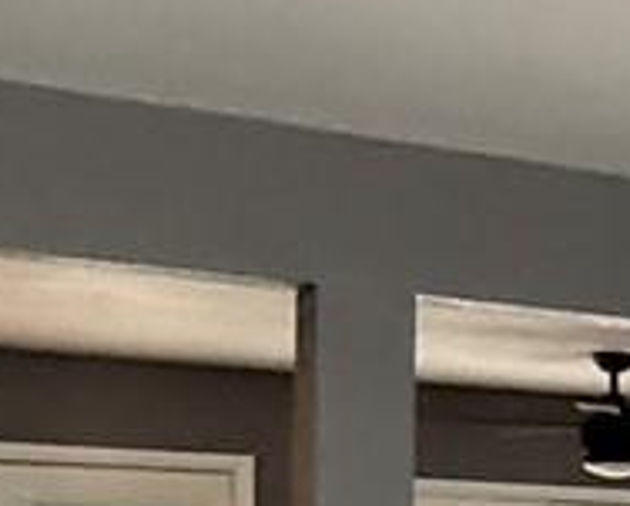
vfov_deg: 12.9
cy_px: 670
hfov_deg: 14.4
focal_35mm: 116
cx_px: 1156
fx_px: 2166
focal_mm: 2.22
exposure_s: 1/60
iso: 800
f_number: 2.2
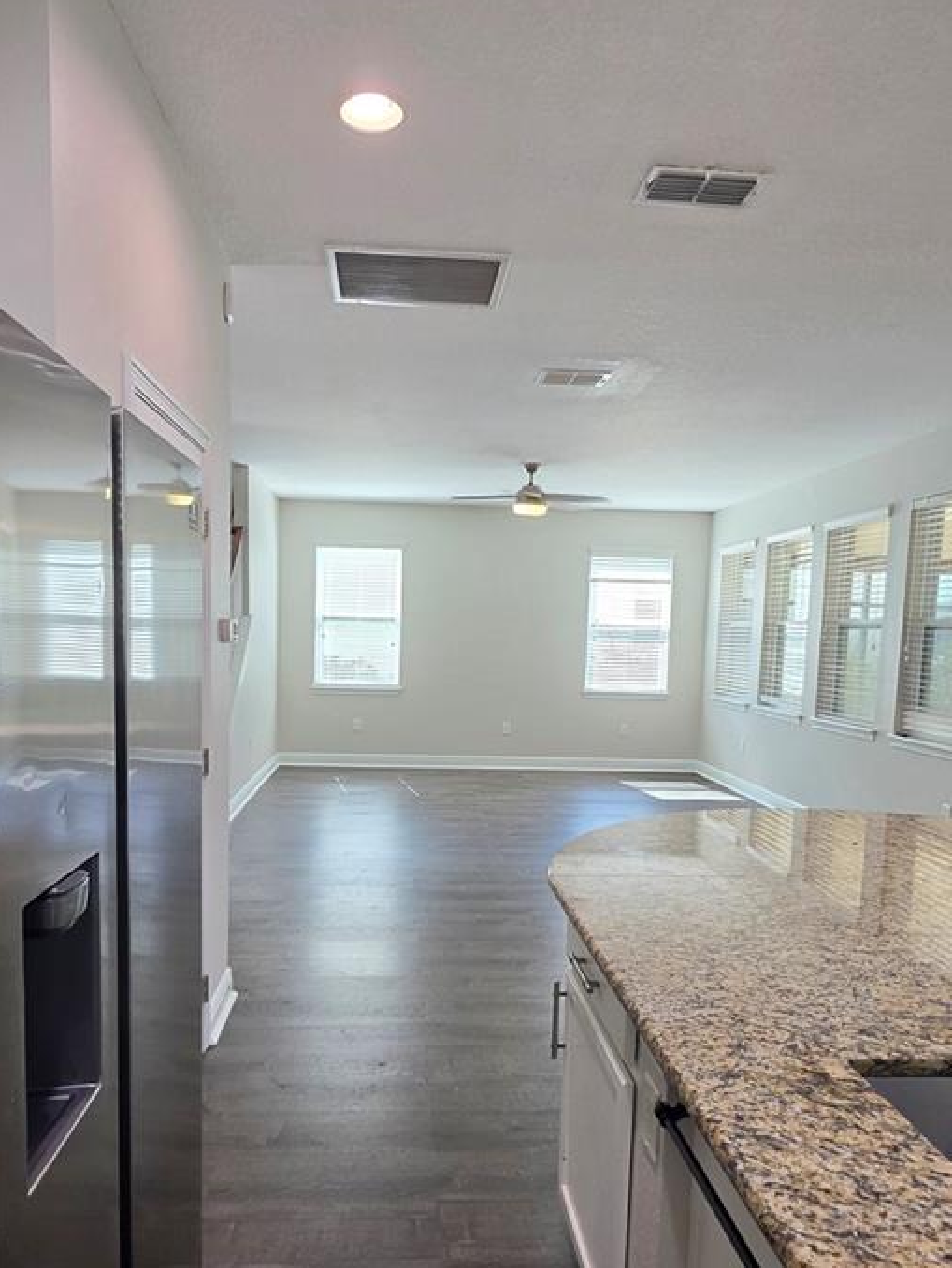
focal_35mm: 23
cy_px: 746
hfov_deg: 58.9
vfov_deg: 73.3
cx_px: 447
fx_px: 843
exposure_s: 1/120
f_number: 1.9
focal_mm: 2.2
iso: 125
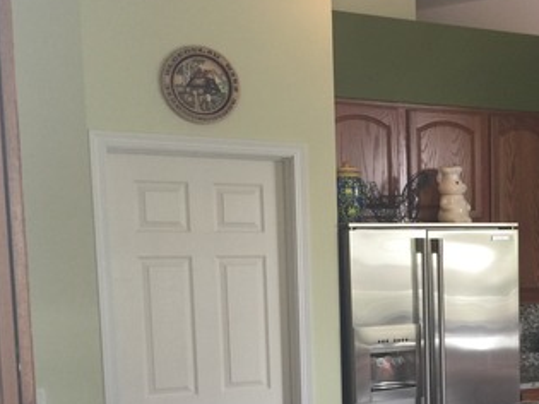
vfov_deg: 24.2
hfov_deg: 31.2
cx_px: 488
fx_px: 918
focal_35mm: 59
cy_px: 358
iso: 50
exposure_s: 1/30
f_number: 2.2
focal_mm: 4.15
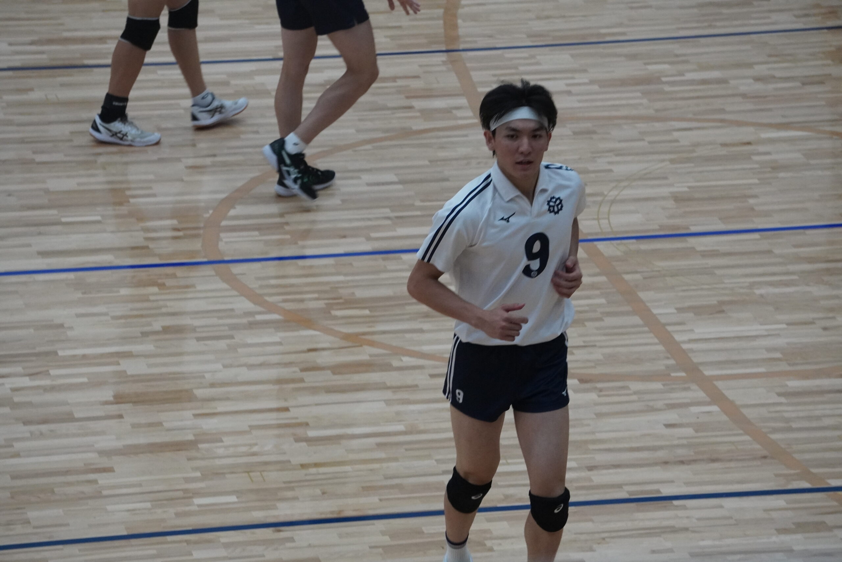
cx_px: 421
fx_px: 4771
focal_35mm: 204
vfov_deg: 6.7
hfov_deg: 10.1
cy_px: 281
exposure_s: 1/250
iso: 3200
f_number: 7.1
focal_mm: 136
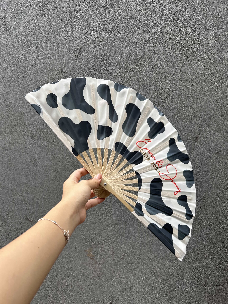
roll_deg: +6.3
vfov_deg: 67.3
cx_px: 114
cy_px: 152
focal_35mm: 26
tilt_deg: -3.1
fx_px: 228
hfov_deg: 53.1
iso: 50
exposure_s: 1/379
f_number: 1.5
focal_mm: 5.7
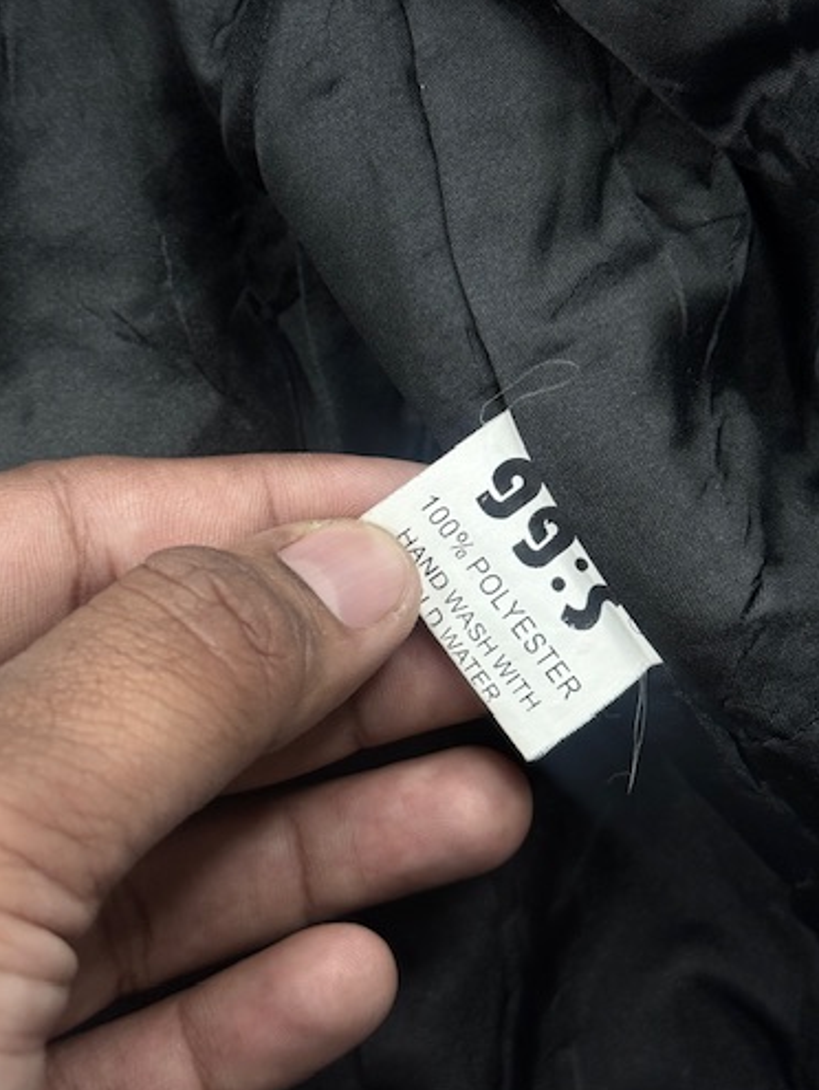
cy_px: 445
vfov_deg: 31.1
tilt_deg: -68.3
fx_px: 1953
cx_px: 449
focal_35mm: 62
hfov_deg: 23.7
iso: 50
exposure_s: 1/100
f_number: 1.78
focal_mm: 6.76
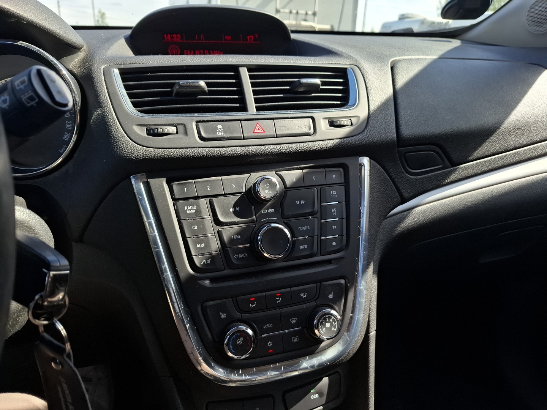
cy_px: 205
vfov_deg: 58.9
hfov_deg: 73.9
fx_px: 363
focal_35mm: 23
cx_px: 274
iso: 50
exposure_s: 1/442
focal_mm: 5.54
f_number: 1.8
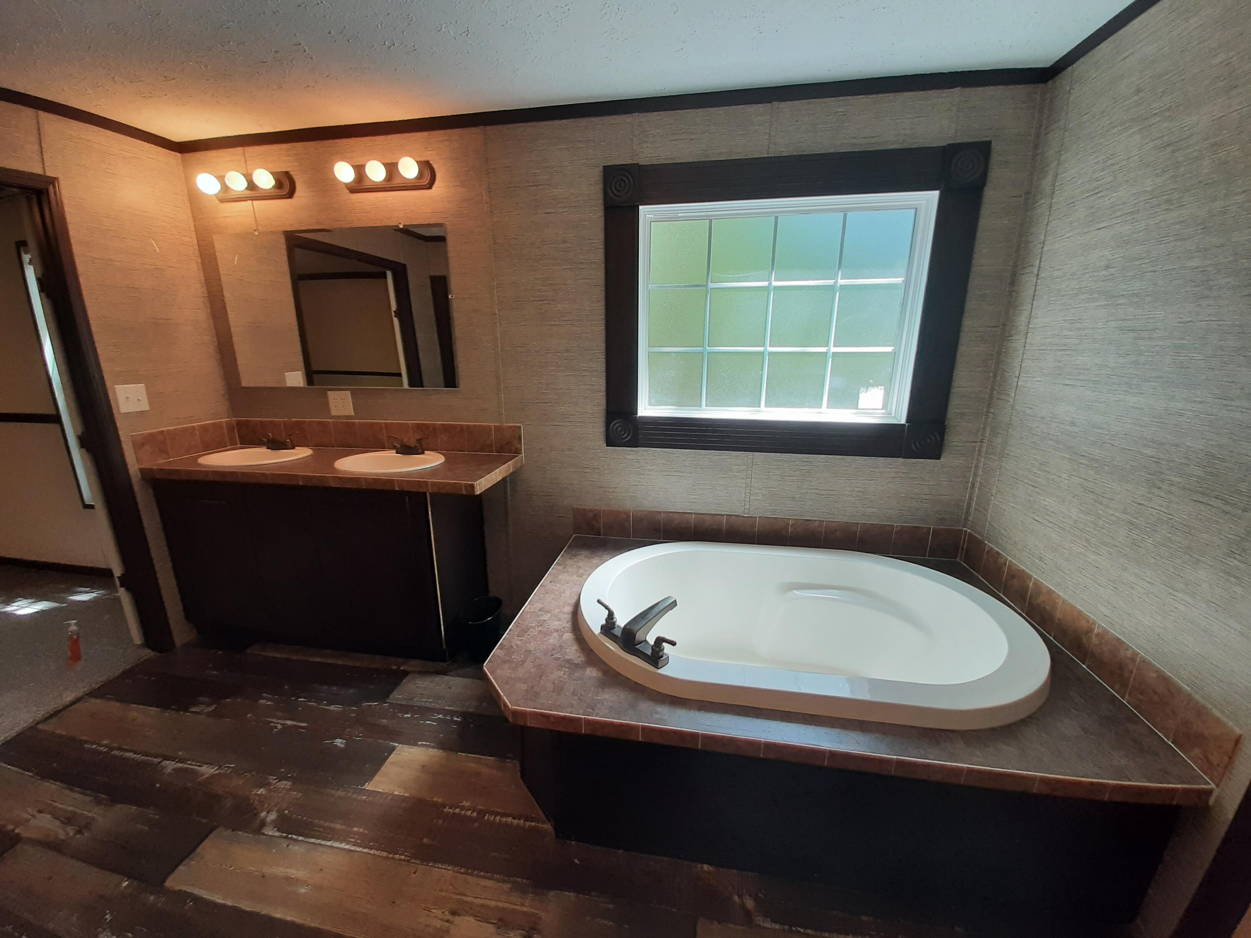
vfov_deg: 89.9
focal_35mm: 13
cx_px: 626
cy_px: 469
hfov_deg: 106.2
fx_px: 470
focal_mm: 1.42
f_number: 2.2
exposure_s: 1/40
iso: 50
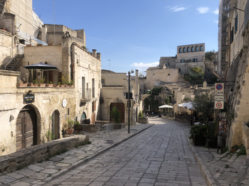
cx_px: 124
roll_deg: +0.8
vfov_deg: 49.7
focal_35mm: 28
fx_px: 201
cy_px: 93
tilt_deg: -1.7
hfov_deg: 63.4
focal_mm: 4
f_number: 1.8
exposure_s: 1/2183
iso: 20
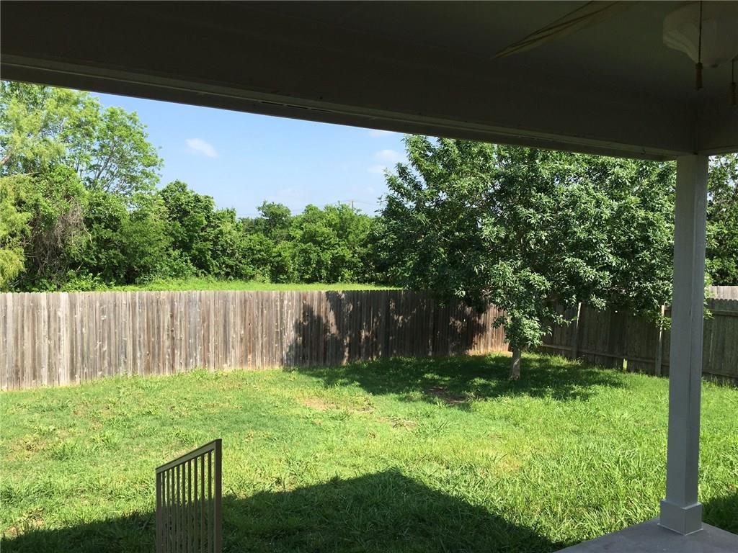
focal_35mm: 29
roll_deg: -0.2
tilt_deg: -3.2
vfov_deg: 48.2
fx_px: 618
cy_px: 276
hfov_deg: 61.7
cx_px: 369
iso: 25
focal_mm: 4.15
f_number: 2.2
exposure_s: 1/999
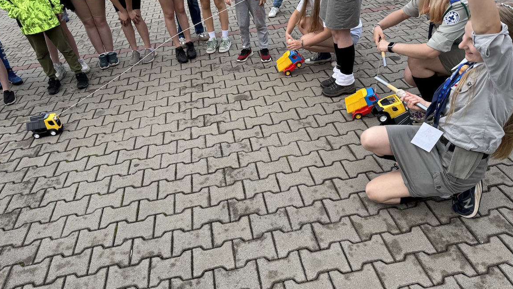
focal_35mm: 27
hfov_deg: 69.9
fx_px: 367
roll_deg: +7.6
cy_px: 131
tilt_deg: -33.4
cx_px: 253
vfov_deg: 42.9
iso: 64
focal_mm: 6.76
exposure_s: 1/167
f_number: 1.78
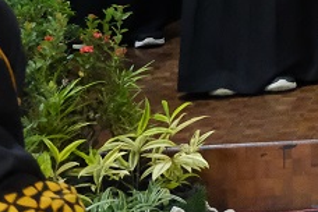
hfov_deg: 10.1
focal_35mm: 180
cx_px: 729
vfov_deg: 7.1
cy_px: -327
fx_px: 1590
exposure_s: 1/58
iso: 6400
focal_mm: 21.4
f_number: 3.2
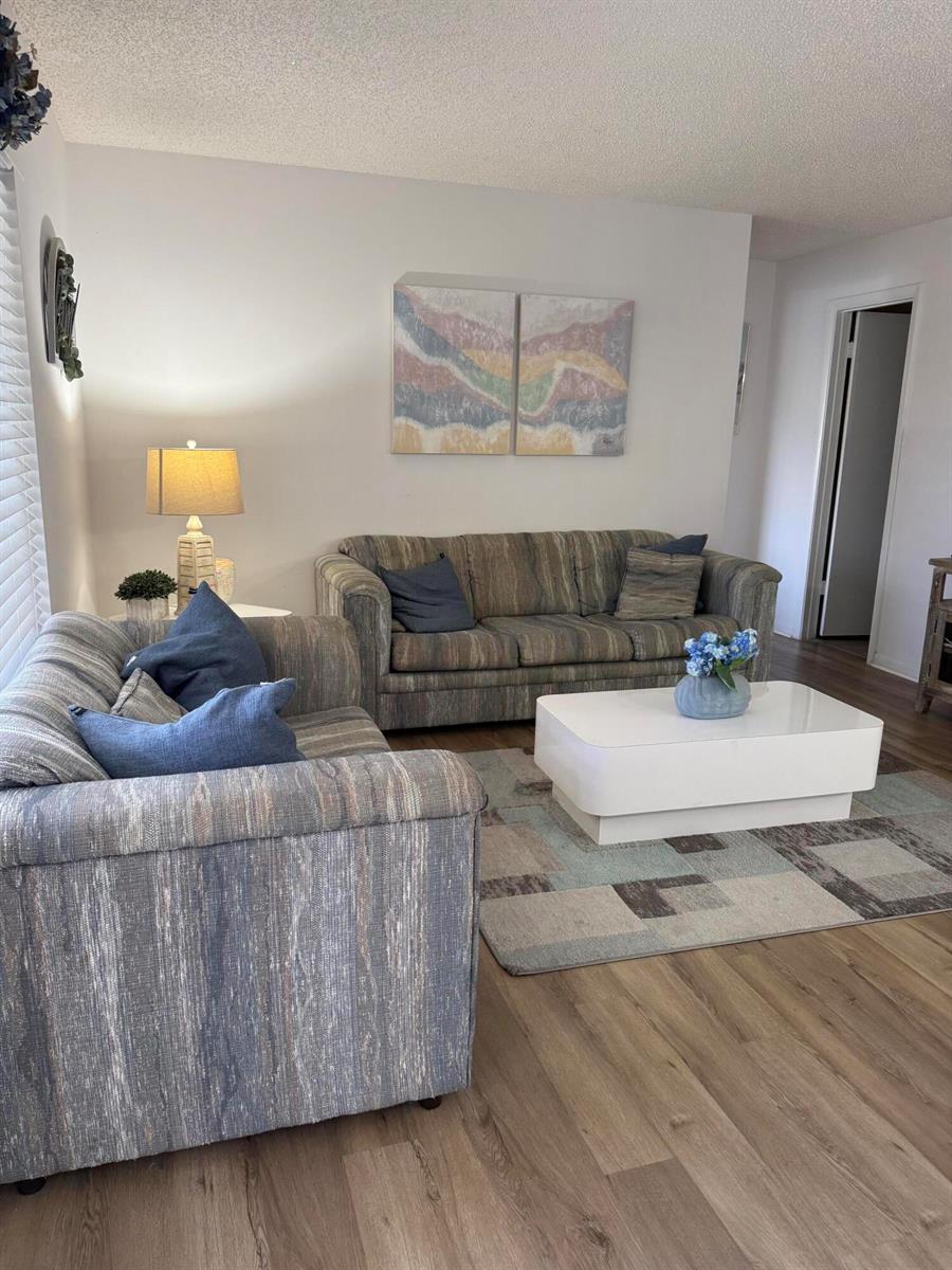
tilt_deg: -13.3
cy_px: 635
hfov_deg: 56.8
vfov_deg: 71.6
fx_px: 880
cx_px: 476
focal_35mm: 24
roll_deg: -1.8
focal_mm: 6.76
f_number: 1.78
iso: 200
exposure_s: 1/120
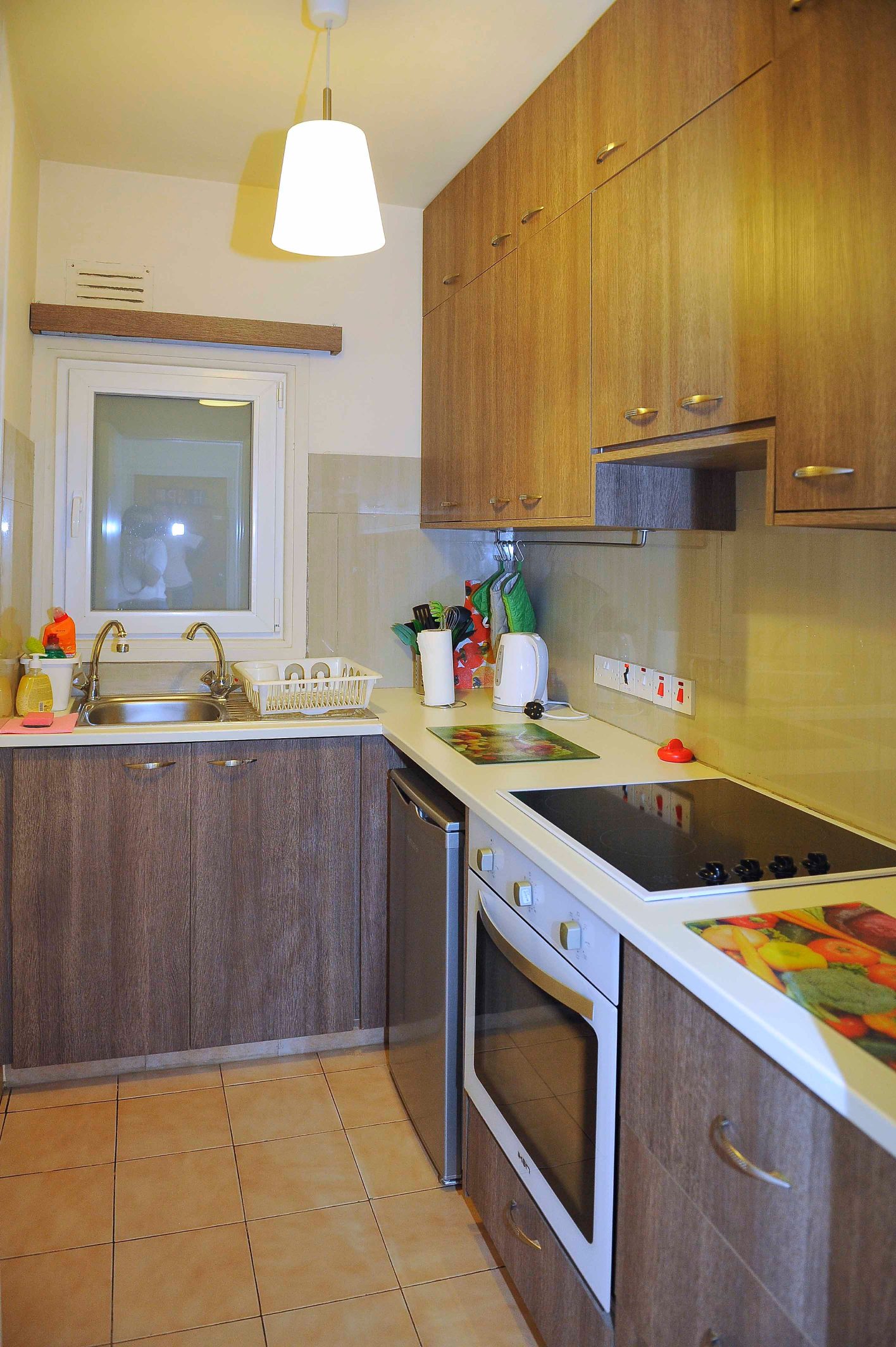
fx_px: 897
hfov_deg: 53.1
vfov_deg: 73.8
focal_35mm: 24
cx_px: 448
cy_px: 674
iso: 1250
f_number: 3.5
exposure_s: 1/80
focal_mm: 24
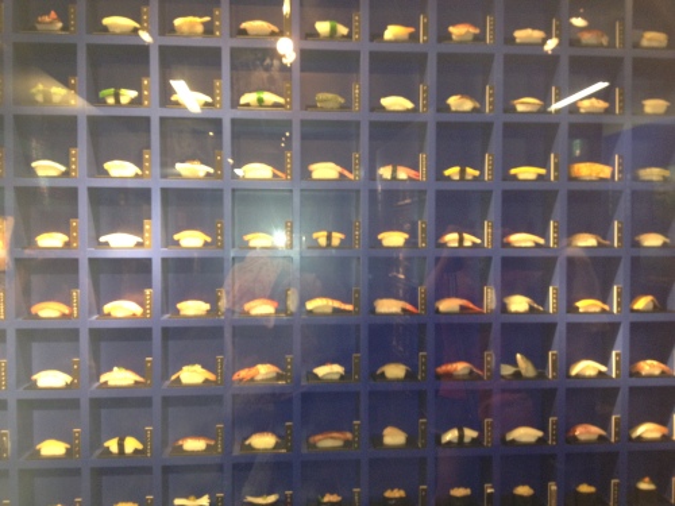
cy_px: 253
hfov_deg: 52.6
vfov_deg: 40.7
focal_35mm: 35
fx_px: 682
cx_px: 338
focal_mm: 4.28
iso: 200
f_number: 2.4
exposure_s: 1/20
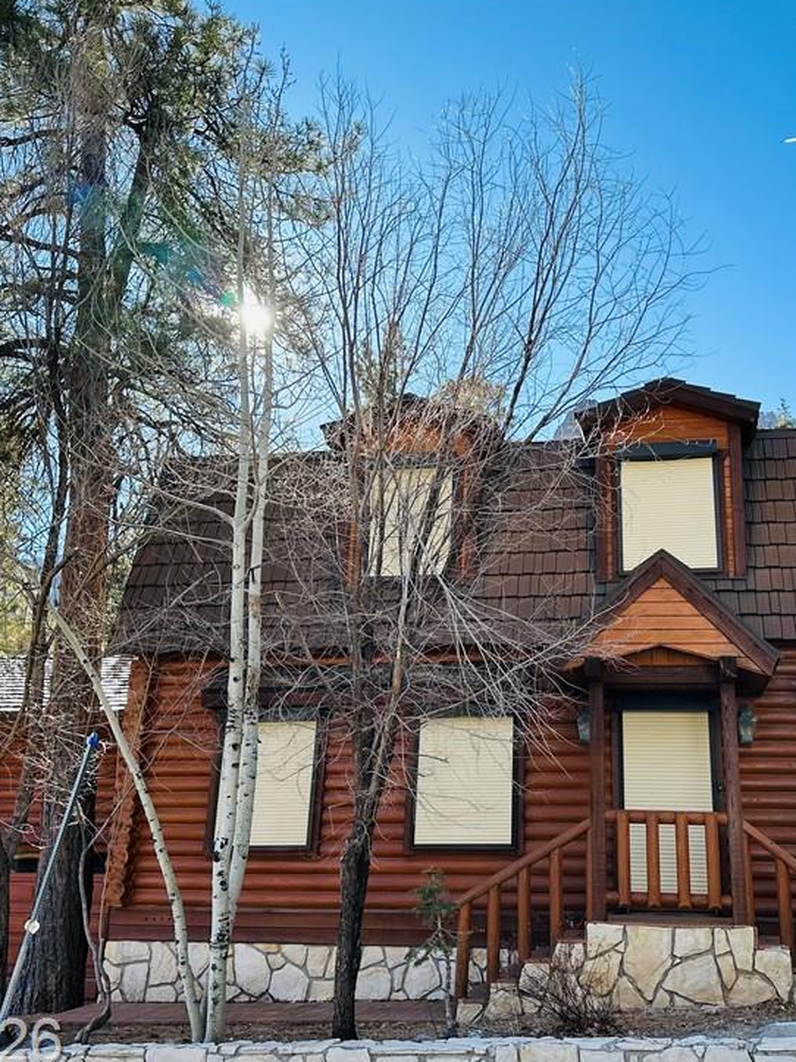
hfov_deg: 41.2
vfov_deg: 54.0
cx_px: 533
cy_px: 521
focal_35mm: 34
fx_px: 1043
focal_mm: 6.86
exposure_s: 1/1751
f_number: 1.78
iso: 80
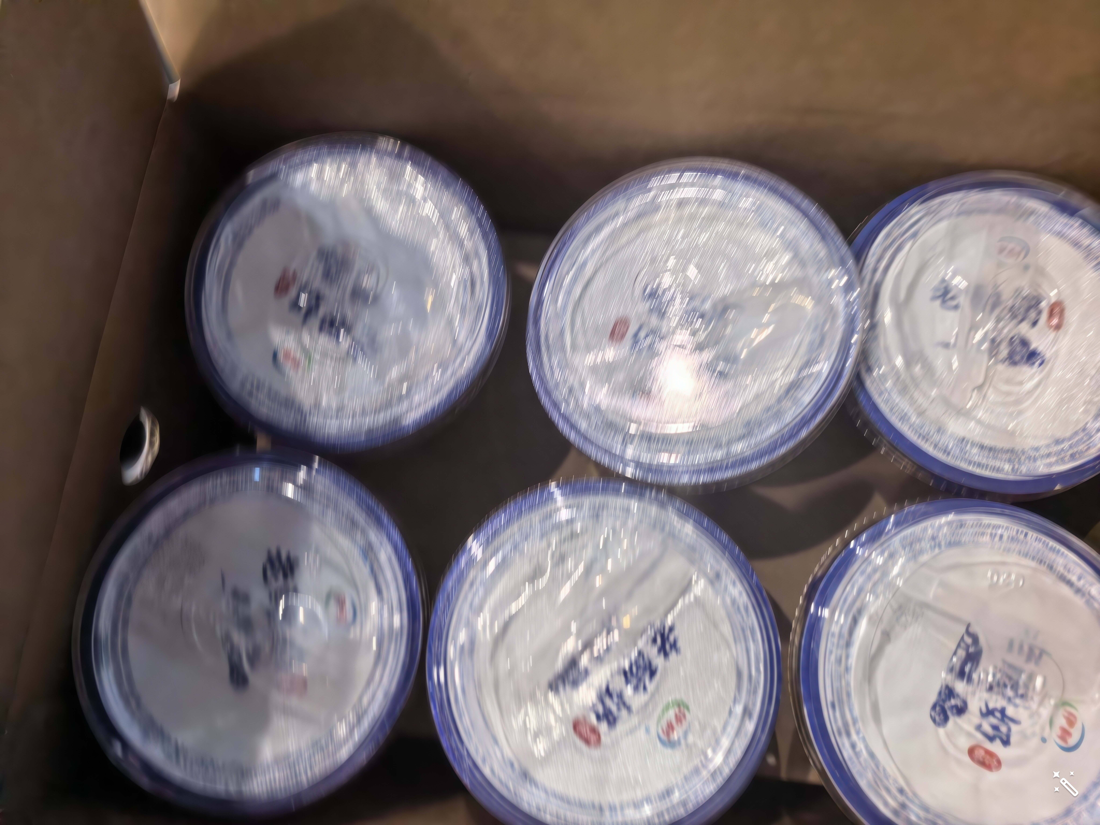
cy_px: 412
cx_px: 550
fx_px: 763
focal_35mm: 24
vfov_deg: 56.8
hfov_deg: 71.6
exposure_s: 1/49.8
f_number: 1.4
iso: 250
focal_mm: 6.98
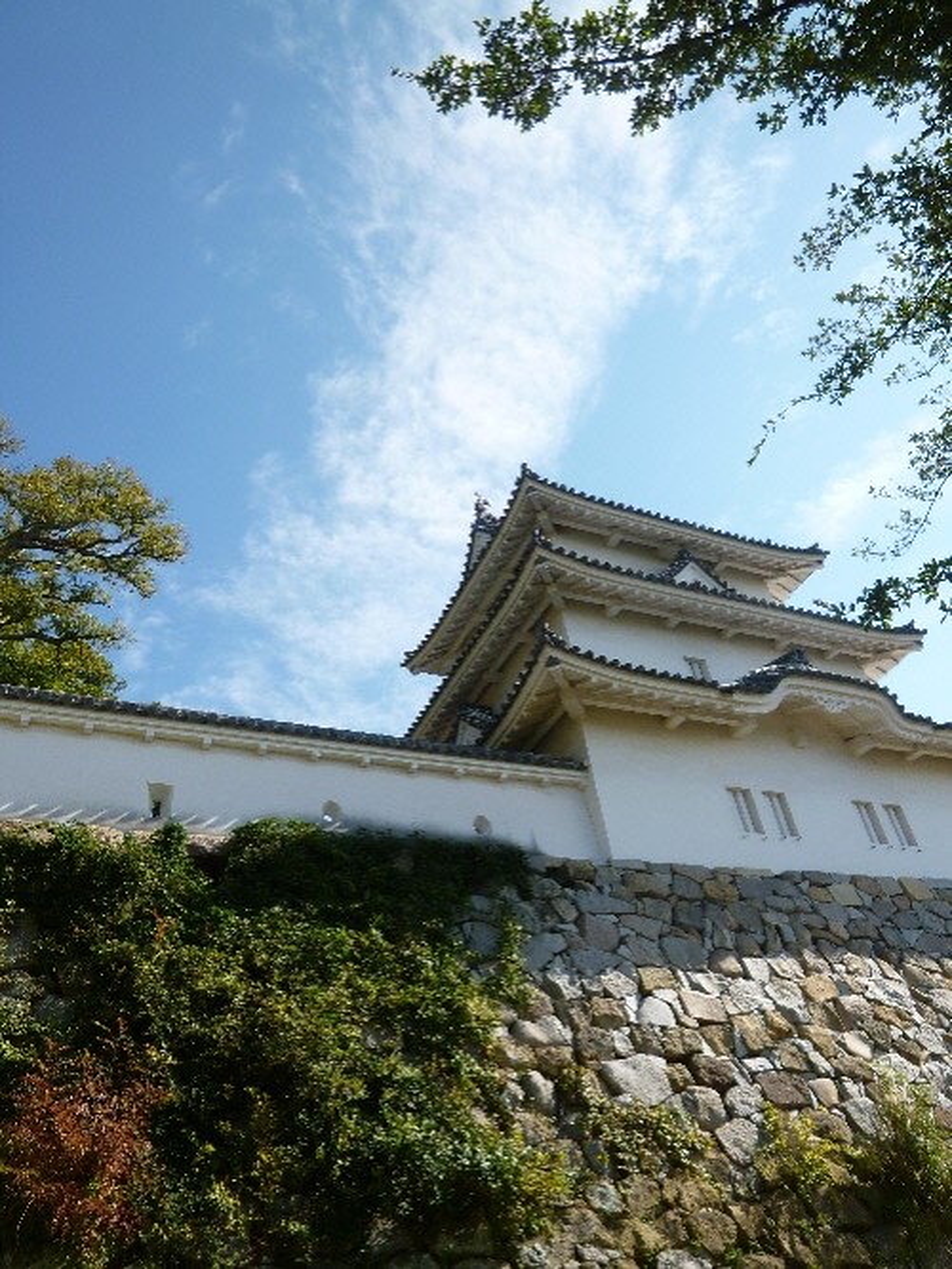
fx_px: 879
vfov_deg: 71.6
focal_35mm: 24
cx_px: 476
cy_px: 634
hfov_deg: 56.8
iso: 100
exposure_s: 1/1300
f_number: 2.5
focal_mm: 4.3
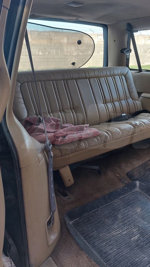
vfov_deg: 61.0
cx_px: 117
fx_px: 226
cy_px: 126
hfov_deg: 35.6
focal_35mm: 32
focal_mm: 5.23
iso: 50
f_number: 1.8
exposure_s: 1/100
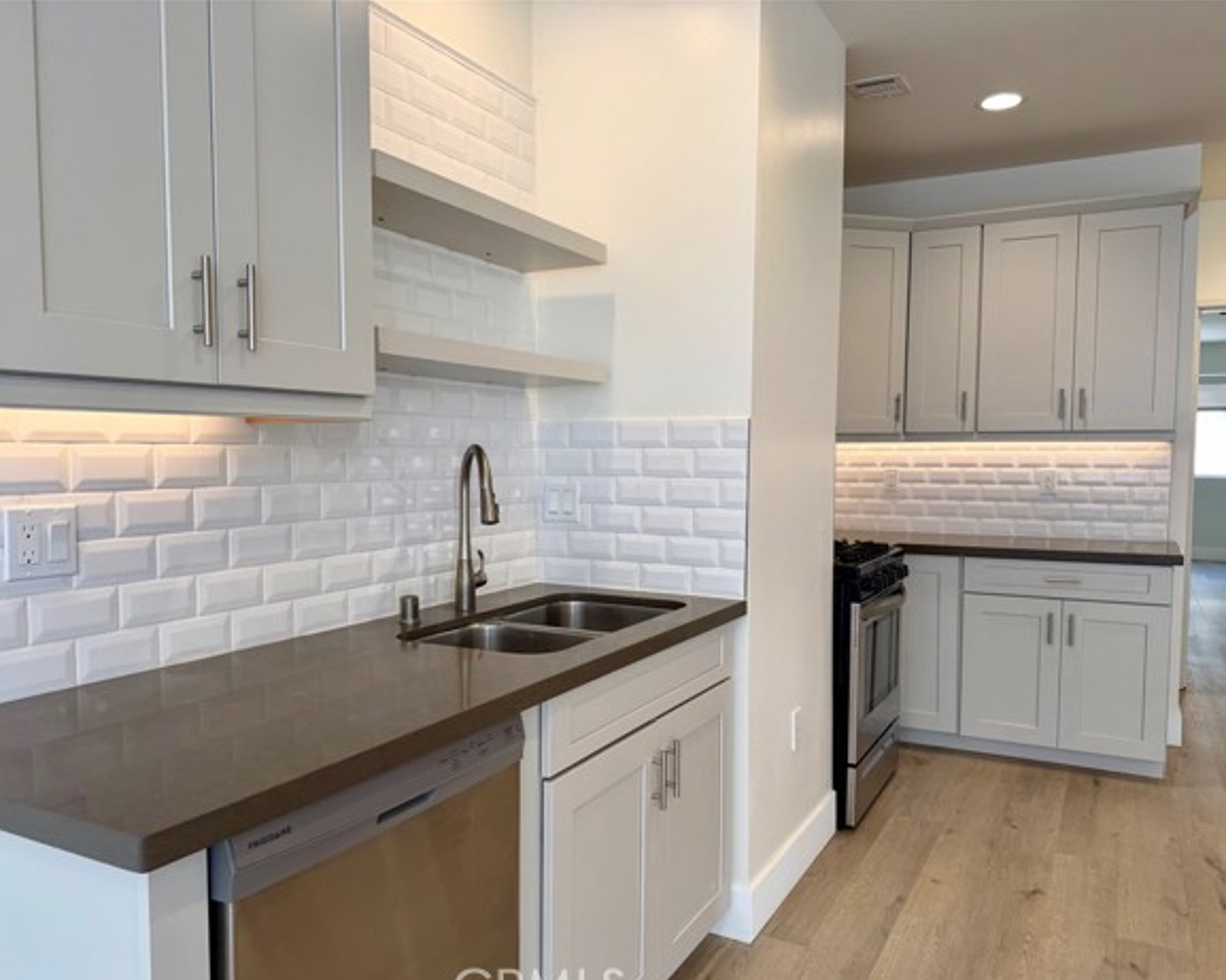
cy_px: 508
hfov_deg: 66.0
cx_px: 597
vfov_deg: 54.9
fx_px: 943
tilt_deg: -4.0
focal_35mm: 26
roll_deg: +0.3
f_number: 1.78
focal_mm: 6.76
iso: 64
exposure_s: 1/164
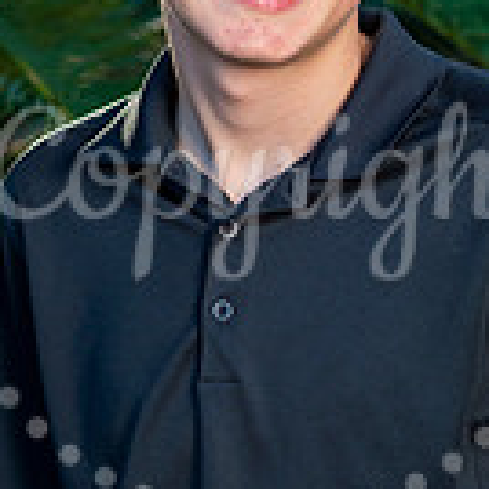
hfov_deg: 7.2
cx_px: 268
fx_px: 3868
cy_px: 182
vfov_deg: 7.2
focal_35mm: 242
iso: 200
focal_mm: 85
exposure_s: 1/200
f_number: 4
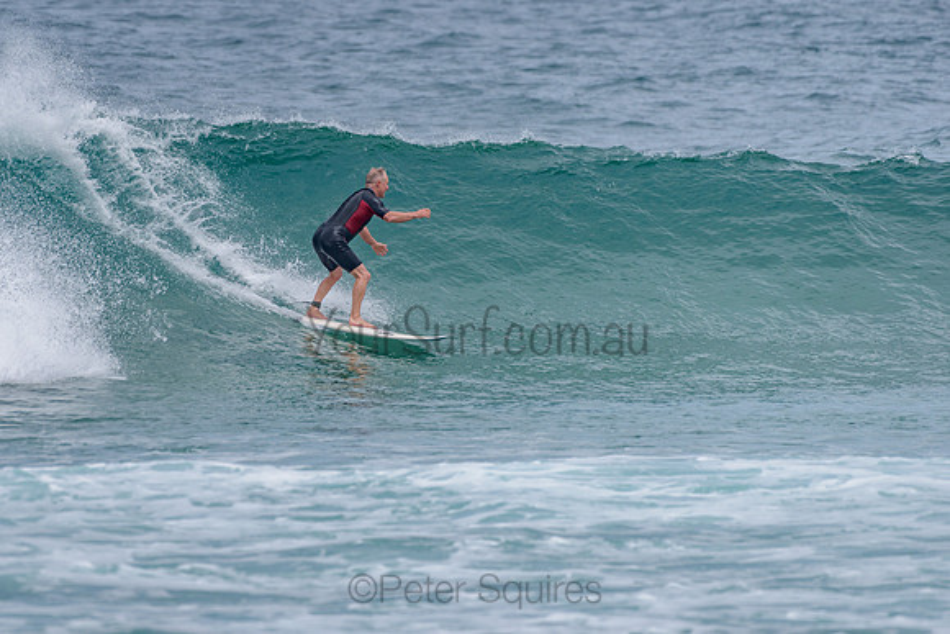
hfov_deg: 3.4
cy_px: 259
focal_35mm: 613
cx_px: 374
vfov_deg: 2.2
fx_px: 16173
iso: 125
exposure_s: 1/2000
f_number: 5.6
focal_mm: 500
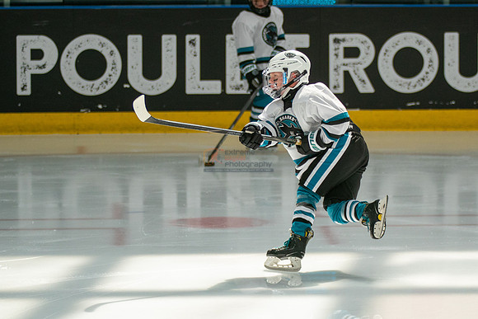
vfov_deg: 5.9
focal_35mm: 232
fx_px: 3075
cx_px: 292
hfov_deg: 8.9
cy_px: 162
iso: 1600
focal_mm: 132
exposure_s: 1/6400
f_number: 2.8
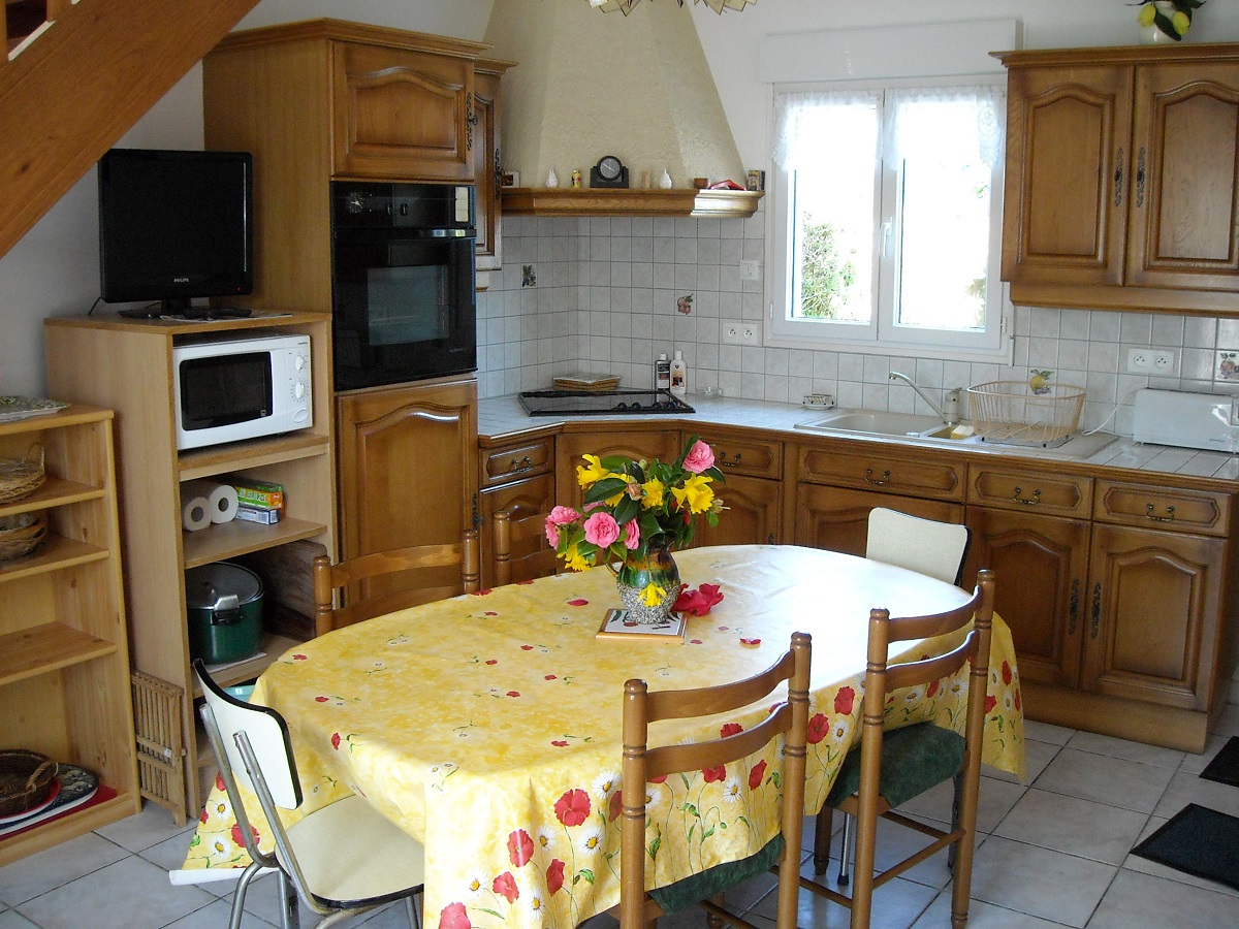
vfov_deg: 40.7
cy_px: 464
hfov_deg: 52.6
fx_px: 1253
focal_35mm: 35
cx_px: 620
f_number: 2.8
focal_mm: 5.7
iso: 282
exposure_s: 1/60
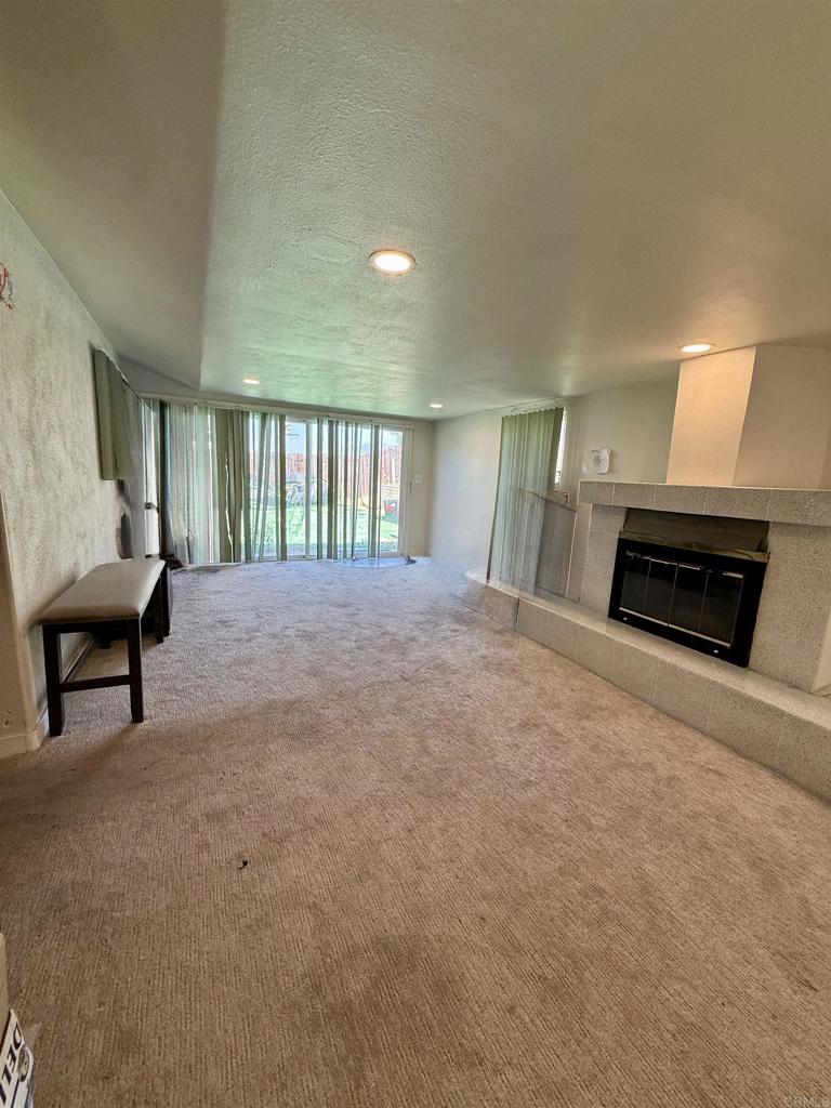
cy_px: 554
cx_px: 416
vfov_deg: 102.1
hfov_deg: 85.7
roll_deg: -3.0
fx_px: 448
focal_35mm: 14
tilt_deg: -9.3
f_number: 2.2
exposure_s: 1/120
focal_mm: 2.22
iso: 100
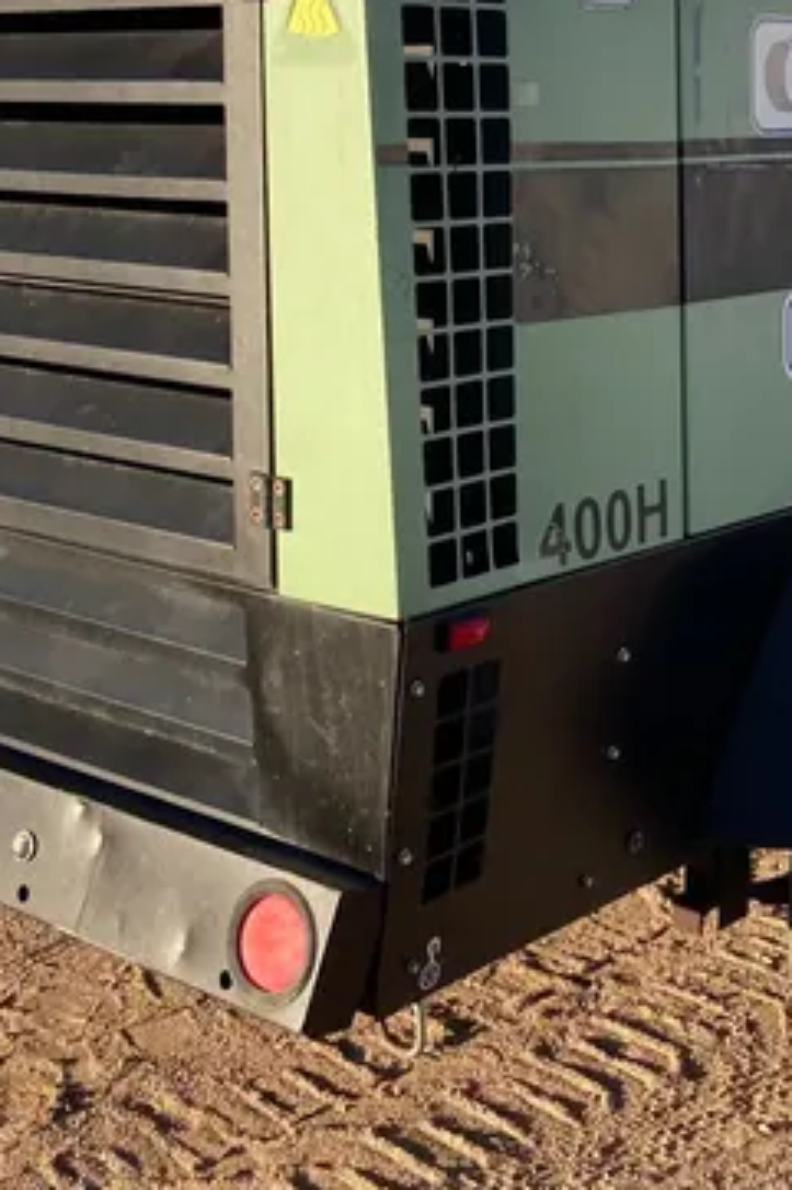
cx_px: 546
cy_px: 501
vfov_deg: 33.9
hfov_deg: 22.8
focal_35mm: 59
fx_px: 1949
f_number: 1.8
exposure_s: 1/759
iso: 20
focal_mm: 3.99
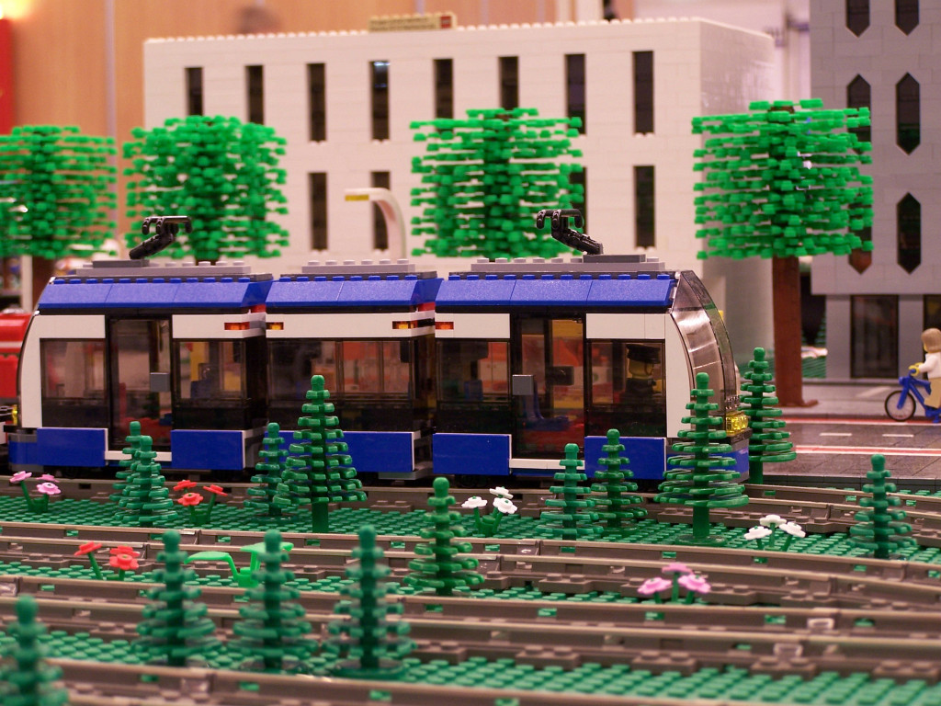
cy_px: 353
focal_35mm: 94
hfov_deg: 20.9
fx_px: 2555
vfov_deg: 15.7
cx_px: 470
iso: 80
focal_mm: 15.6
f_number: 3.2
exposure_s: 1/2
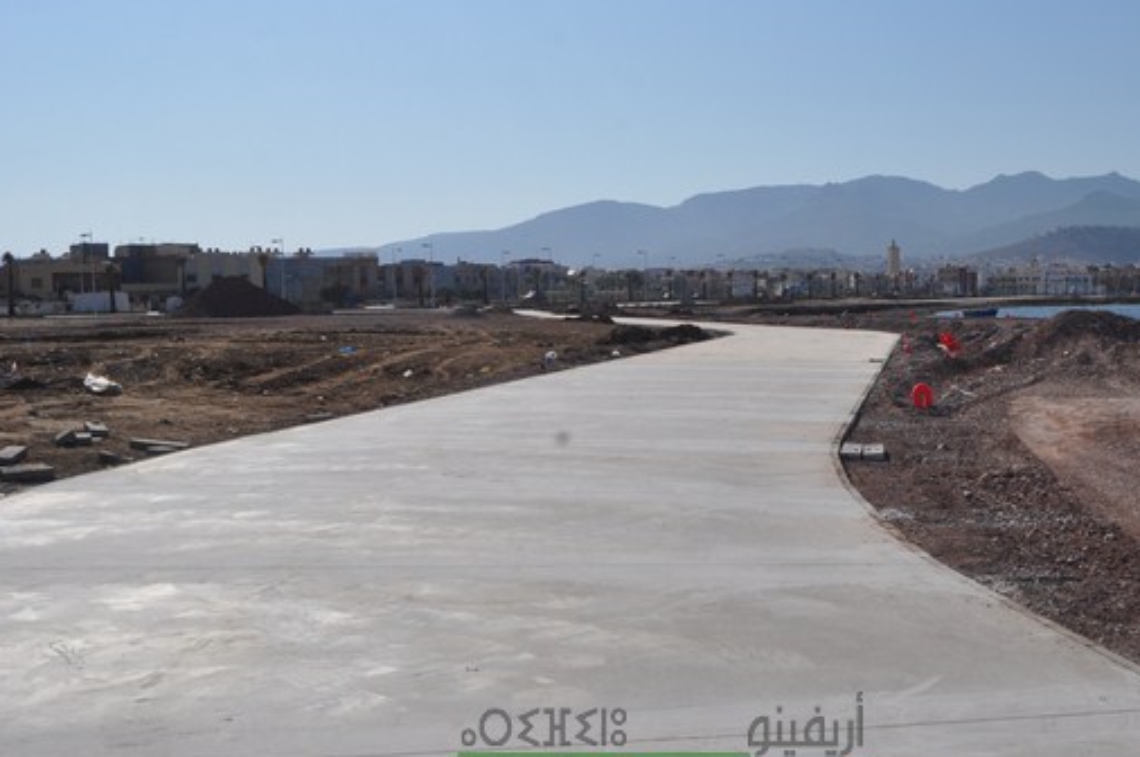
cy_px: 429
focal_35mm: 44
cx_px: 662
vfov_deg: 30.6
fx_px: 1380
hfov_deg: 44.7
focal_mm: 23
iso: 200
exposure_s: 1/640
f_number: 13
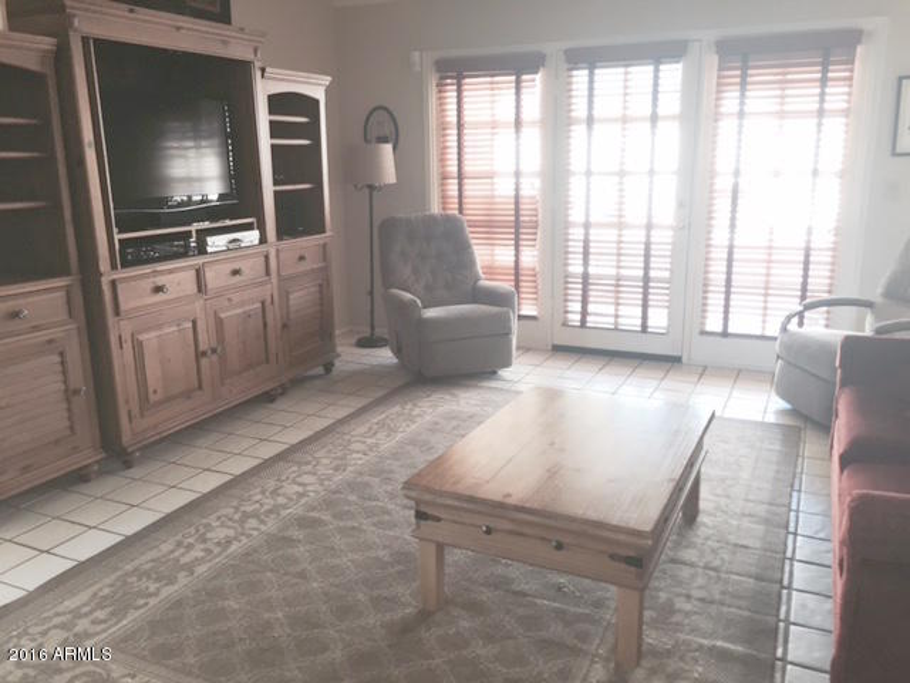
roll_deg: -0.1
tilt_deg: -15.6
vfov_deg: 48.2
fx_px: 762
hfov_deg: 61.7
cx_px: 455
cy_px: 342
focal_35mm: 29
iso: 64
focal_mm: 4.15
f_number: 2.2
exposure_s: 1/30
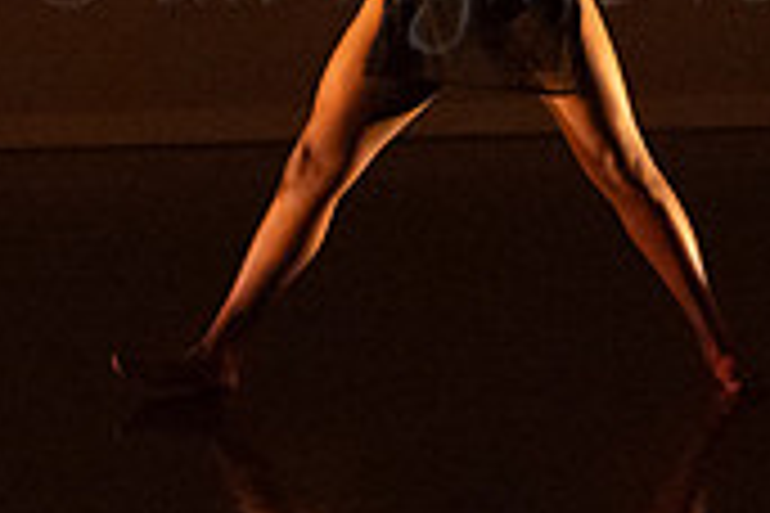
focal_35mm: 355
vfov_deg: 3.9
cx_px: 515
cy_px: -54
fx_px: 7592
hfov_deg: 5.8
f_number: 3.5
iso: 4000
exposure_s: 1/320
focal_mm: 75
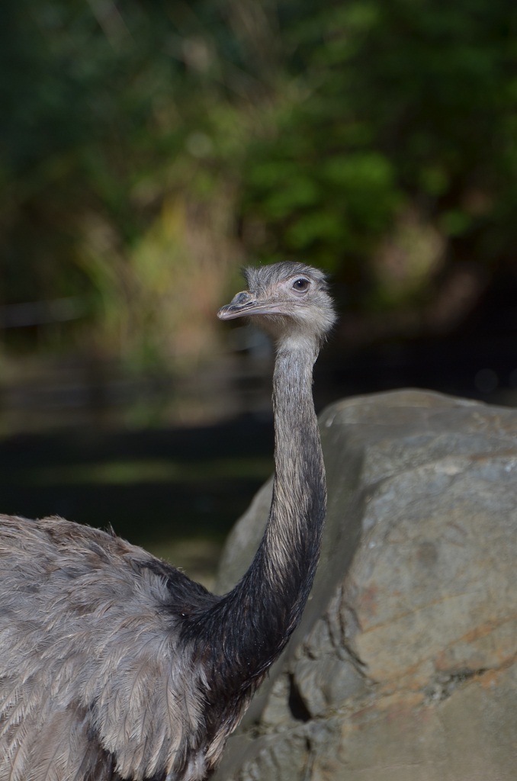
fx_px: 9739
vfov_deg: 4.6
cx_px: 258
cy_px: 390
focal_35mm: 450
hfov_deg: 3.0
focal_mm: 300
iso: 100
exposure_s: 1/200
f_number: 8
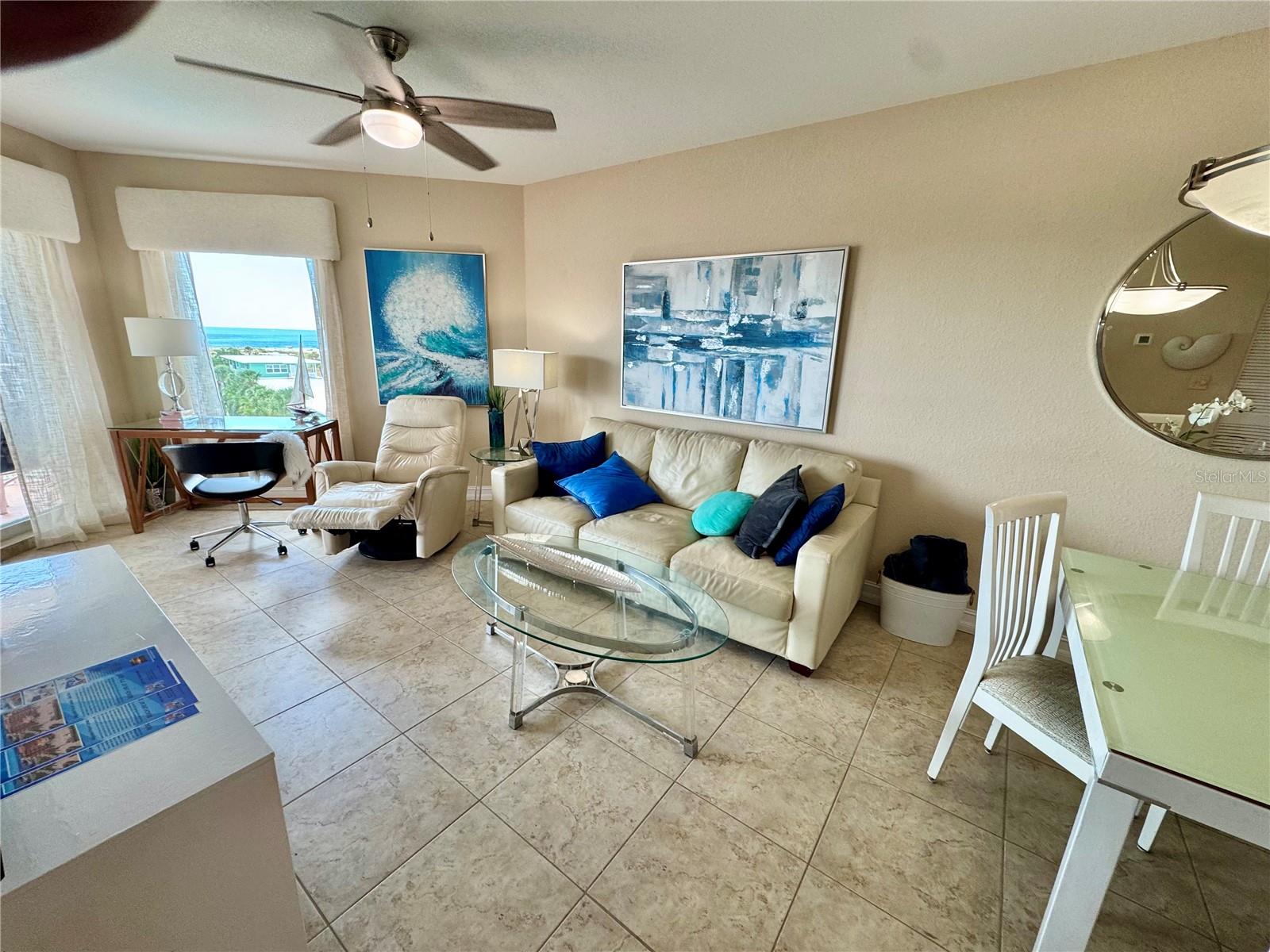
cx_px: 635
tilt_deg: -16.0
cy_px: 476
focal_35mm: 14
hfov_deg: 102.1
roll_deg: -1.6
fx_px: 514
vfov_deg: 85.7
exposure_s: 1/120
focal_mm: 2.22
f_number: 2.2
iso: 80
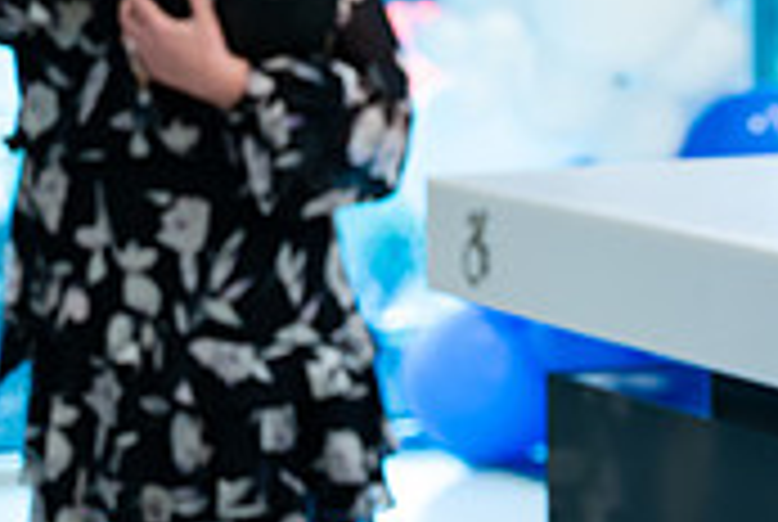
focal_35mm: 194
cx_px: 1097
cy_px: 40
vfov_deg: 7.1
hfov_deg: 10.3
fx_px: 4200
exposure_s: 1/200
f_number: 3.2
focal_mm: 58
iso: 1000
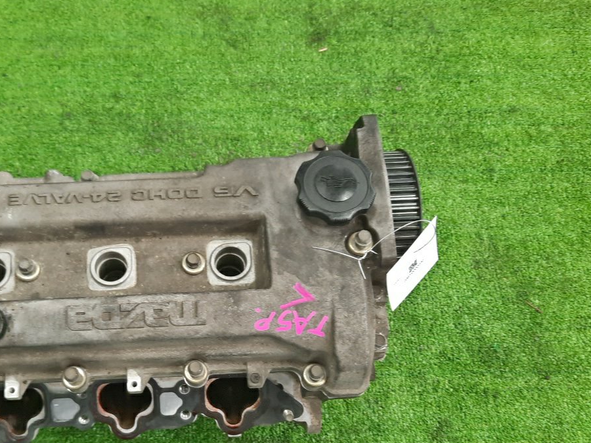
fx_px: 683
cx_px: 196
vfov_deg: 35.2
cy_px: 331
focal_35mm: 40
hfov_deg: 46.1
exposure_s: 1/50
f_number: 2
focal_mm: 4.6
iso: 245
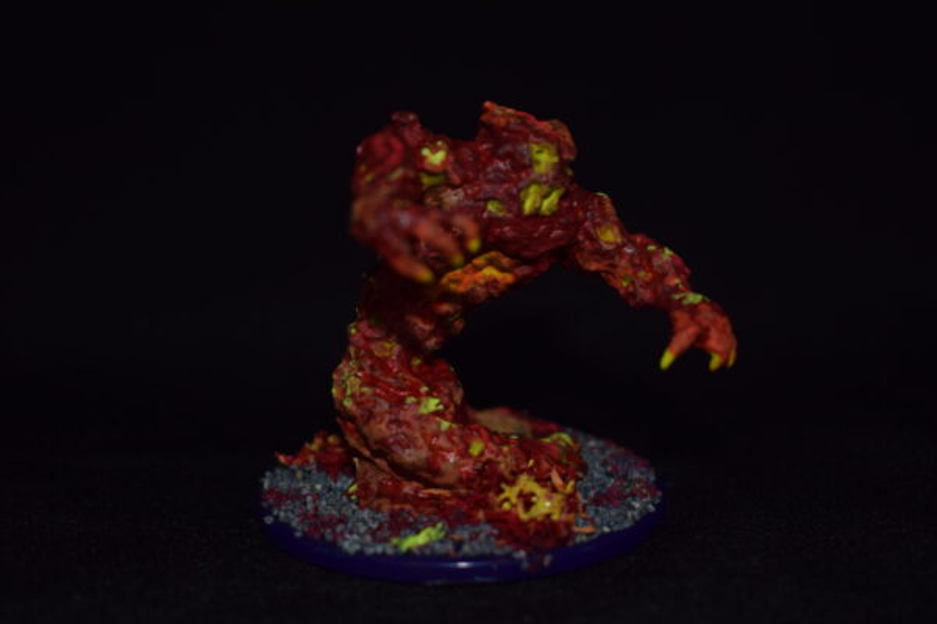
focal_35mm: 63
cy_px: 312
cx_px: 468
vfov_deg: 21.6
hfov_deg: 31.9
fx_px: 1640
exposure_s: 1/30
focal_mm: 42
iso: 100
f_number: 5
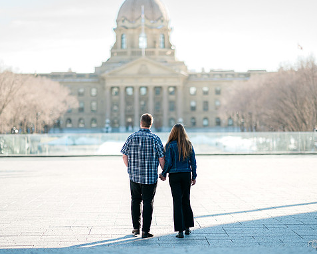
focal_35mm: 97
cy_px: 126
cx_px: 161
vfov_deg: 15.9
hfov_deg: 19.8
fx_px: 910
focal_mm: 85
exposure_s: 1/1600
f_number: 1.4
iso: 100
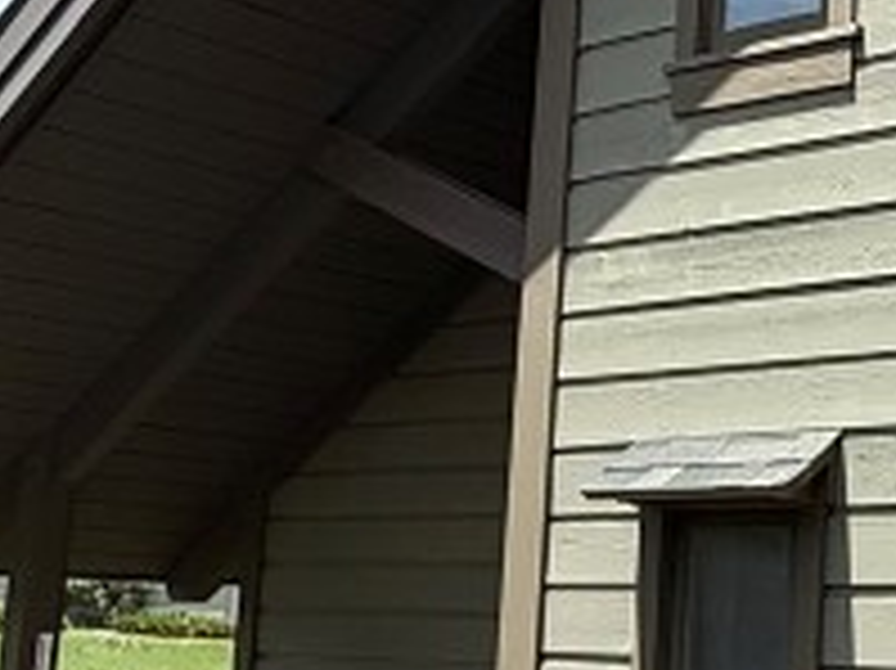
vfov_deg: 20.4
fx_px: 1863
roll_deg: -1.9
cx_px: 932
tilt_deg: +10.1
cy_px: 310
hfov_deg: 25.5
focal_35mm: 72
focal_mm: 2.22
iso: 64
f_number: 2.2
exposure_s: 1/1312
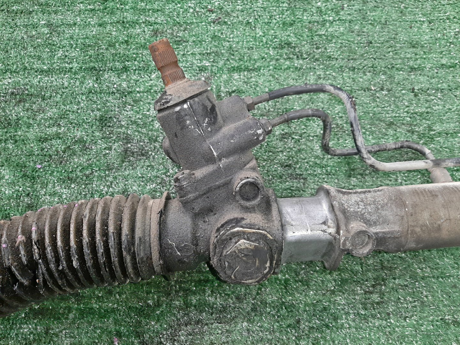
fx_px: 346
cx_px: 230
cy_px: 172
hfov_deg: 67.3
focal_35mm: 26
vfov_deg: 53.1
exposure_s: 1/50
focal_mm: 3.93
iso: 162
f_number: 1.7
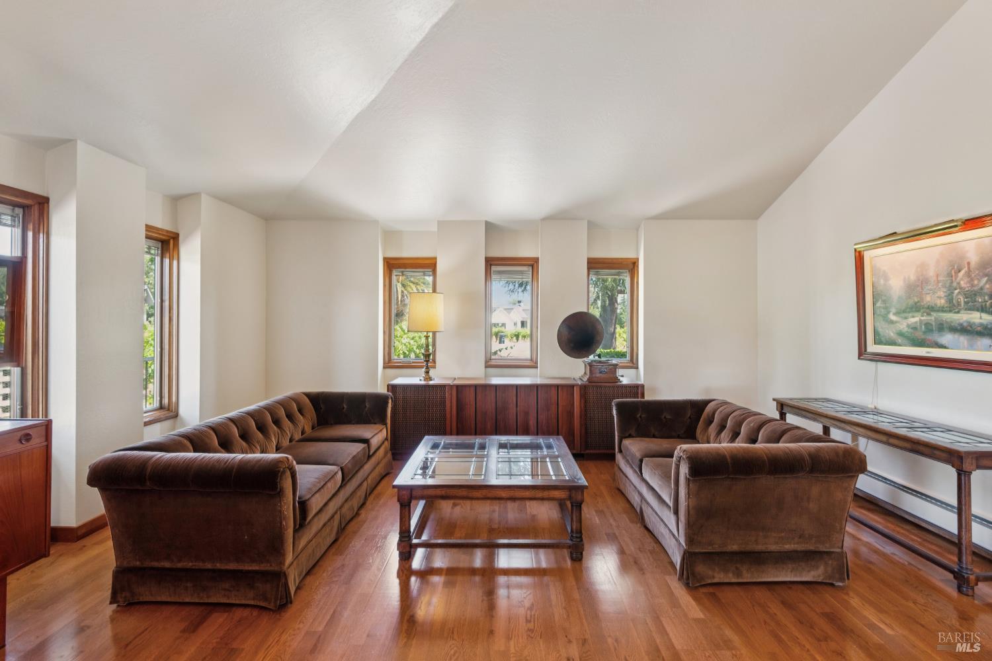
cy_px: 330
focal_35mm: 16
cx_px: 496
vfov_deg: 73.7
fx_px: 441
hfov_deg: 96.7
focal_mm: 16
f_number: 10
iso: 320
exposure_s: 1/10
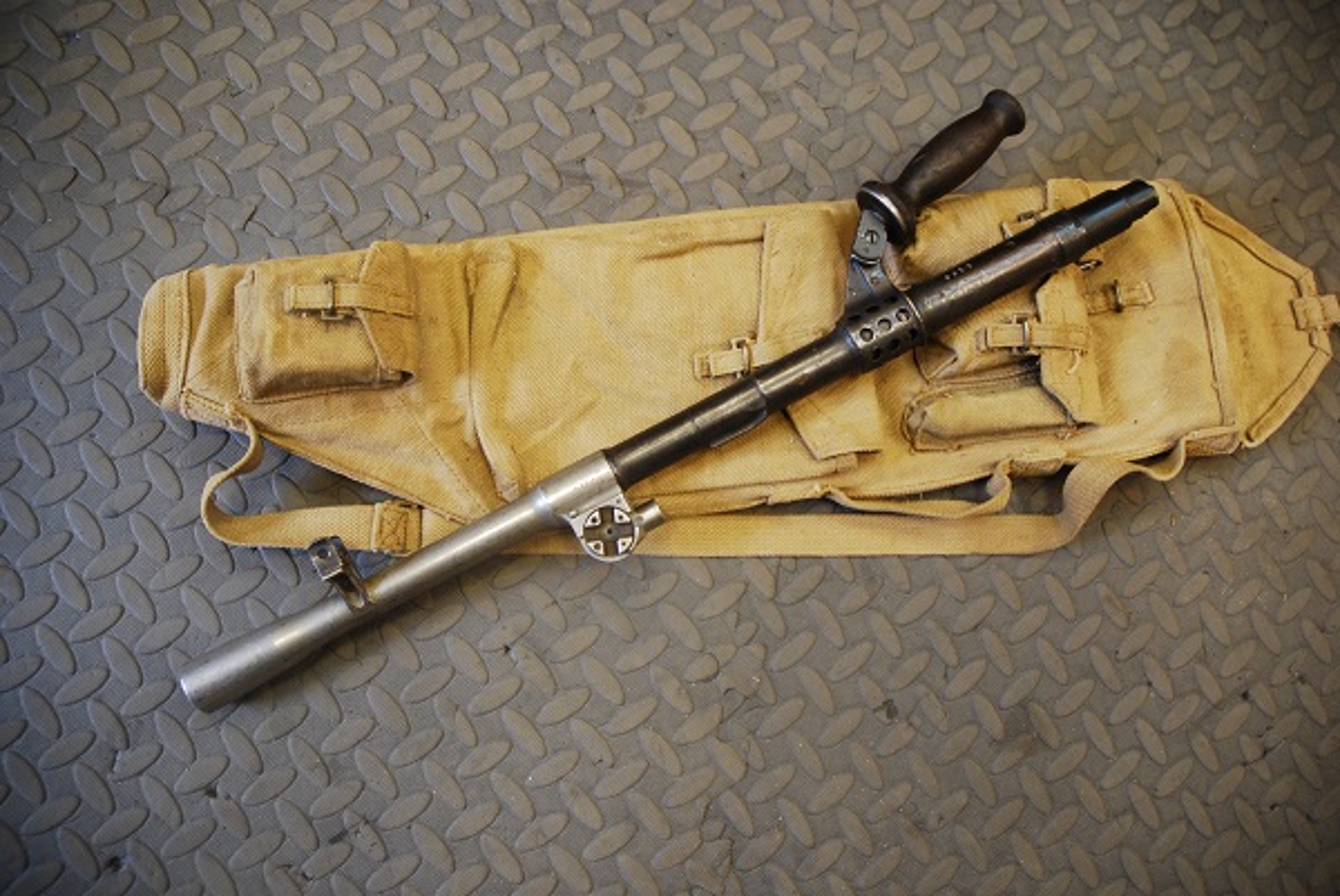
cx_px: 670
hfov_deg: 67.3
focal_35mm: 27
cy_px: 448
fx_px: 1006
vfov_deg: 48.0
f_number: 3.5
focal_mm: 18
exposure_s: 1/30
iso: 360
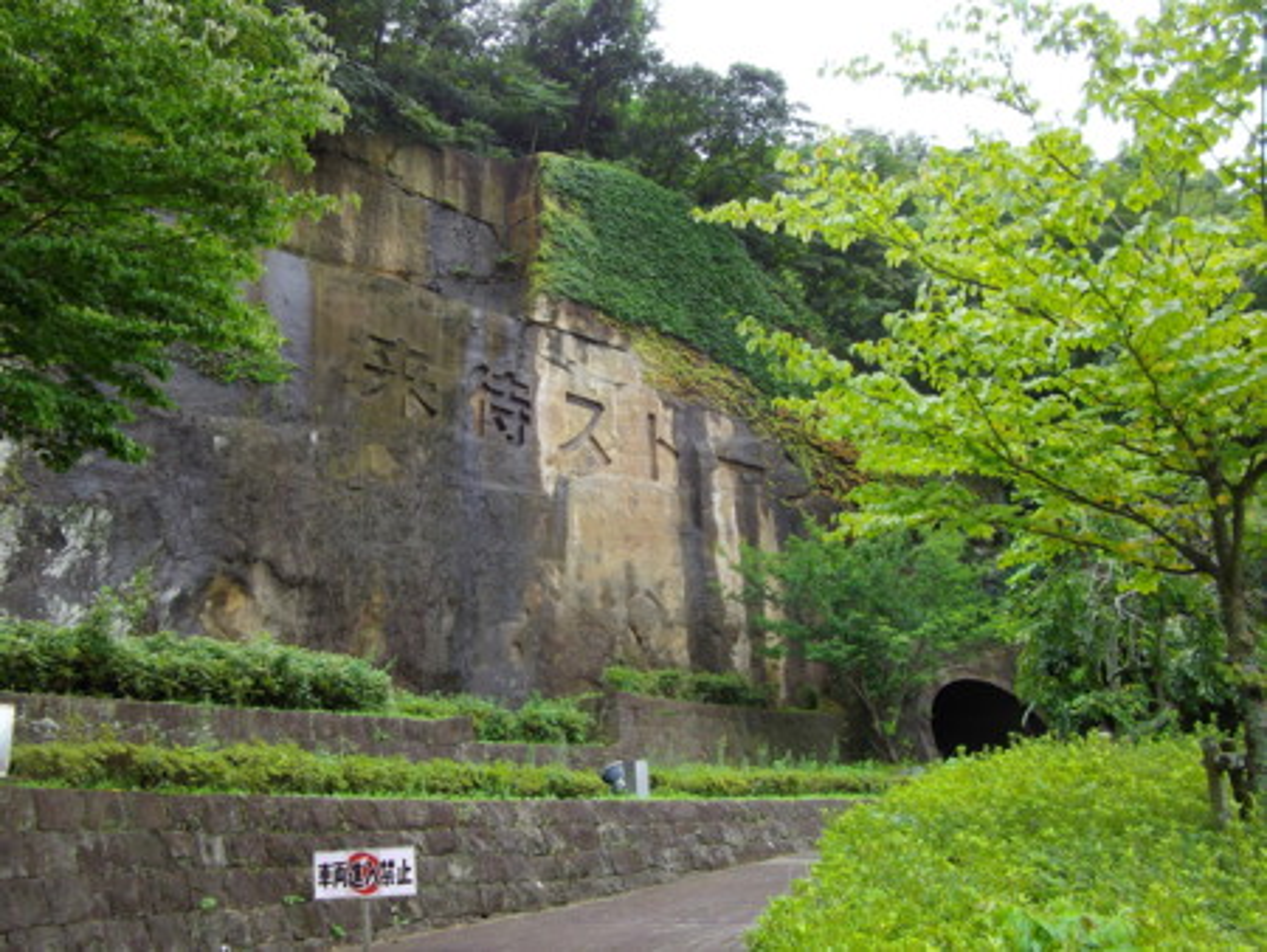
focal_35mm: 27
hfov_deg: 65.3
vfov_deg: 51.4
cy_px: 476
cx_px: 634
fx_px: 989
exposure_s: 1/125
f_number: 3.2
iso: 100
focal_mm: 4.9
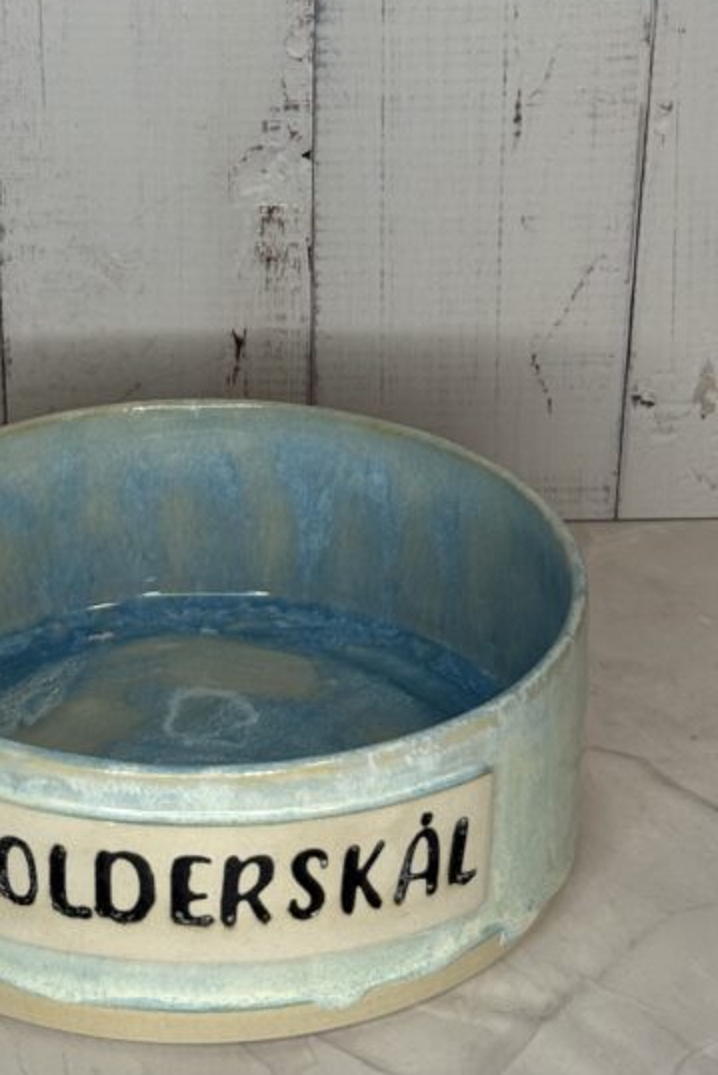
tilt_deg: -22.9
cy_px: 294
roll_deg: +0.0
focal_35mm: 95
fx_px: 2840
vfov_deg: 21.3
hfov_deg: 14.4
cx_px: 190
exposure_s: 1/119
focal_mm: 6.76
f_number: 1.78
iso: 80
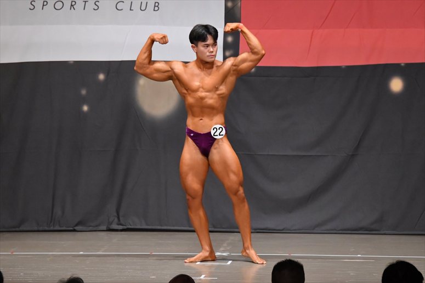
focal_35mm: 217
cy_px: 142
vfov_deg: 6.3
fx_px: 2561
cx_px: 212
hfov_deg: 9.5
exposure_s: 1/400
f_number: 5.6
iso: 6400
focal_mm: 145
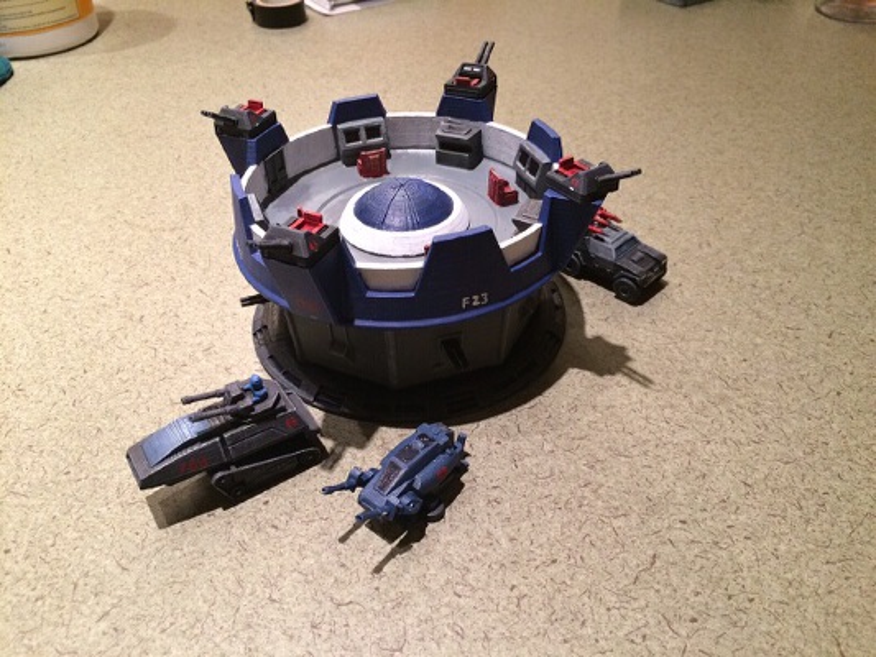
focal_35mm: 29
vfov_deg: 48.2
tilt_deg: -39.8
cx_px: 438
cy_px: 328
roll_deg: +0.7
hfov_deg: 61.6
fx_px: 734
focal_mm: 4.15
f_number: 2.2
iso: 200
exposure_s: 1/30
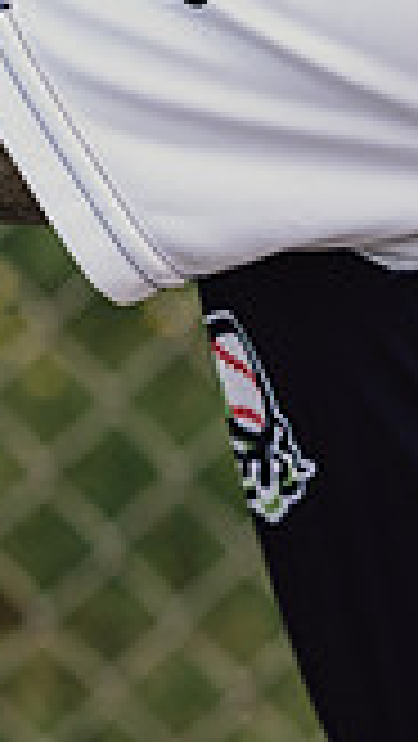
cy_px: -139
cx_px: 67
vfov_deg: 8.8
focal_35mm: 243
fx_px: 4781
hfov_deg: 5.0
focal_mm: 85
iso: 200
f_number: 4
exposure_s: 1/320
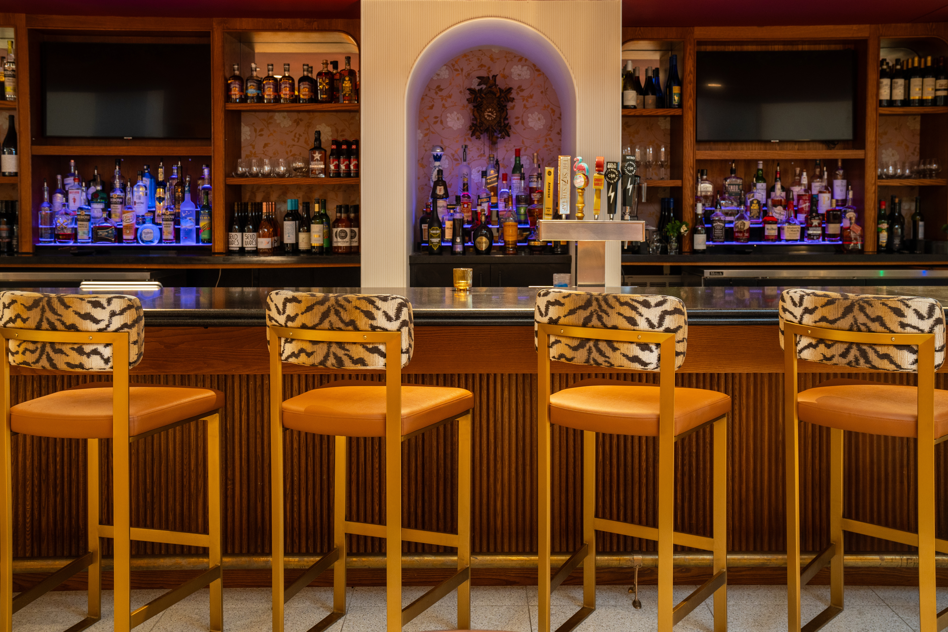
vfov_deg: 36.9
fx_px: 948
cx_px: 474
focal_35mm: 36
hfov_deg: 53.1
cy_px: 316
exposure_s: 1/6
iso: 800
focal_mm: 36
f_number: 5.6
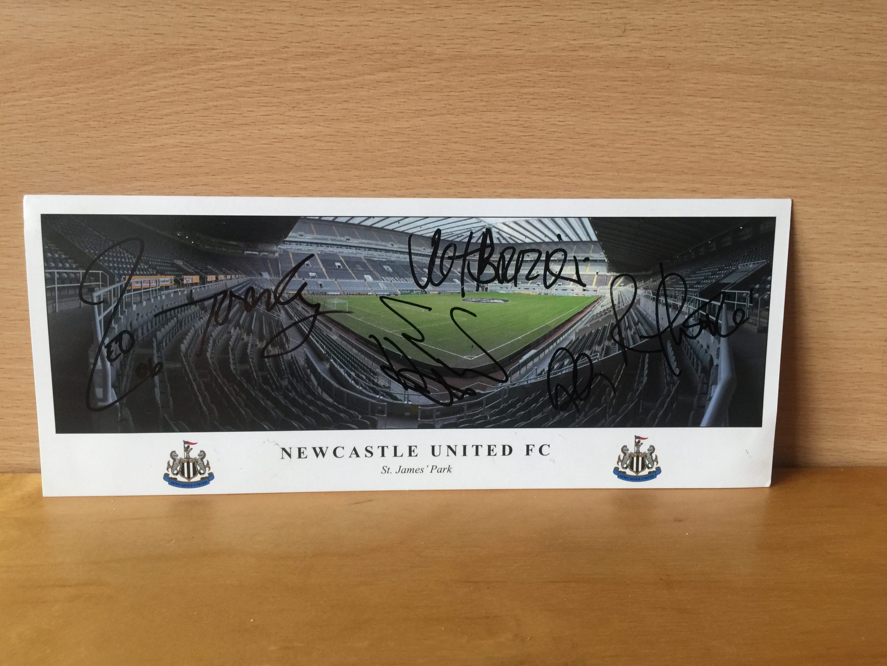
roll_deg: -1.5
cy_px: 333
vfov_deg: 48.2
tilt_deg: -17.2
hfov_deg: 61.7
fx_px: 743
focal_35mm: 29
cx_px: 444
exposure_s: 1/33
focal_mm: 4.15
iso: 64
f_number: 2.2
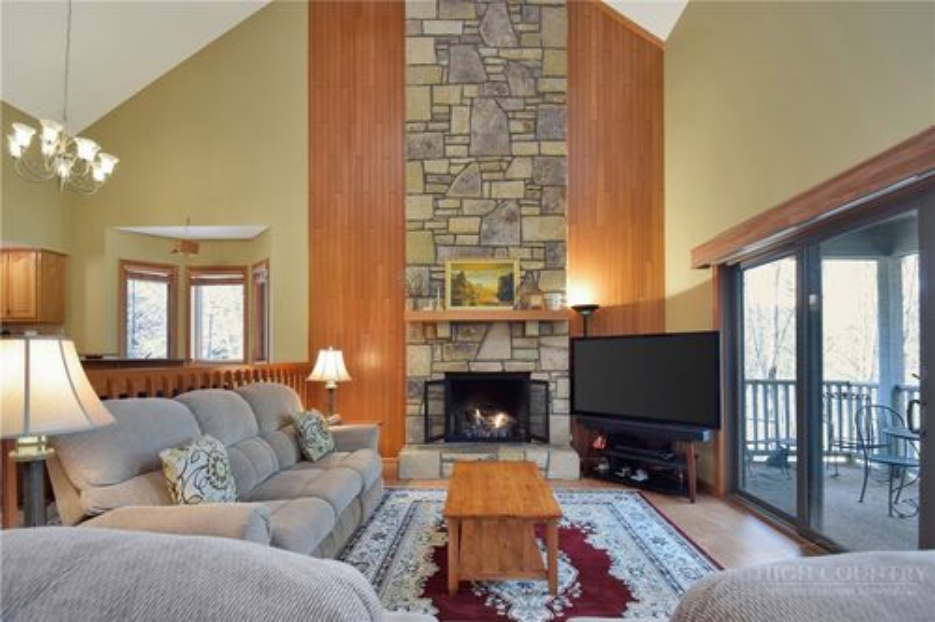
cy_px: 311
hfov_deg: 100.4
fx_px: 389
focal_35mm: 15
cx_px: 468
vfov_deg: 77.3
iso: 720
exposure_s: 1/60
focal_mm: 10
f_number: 4.5
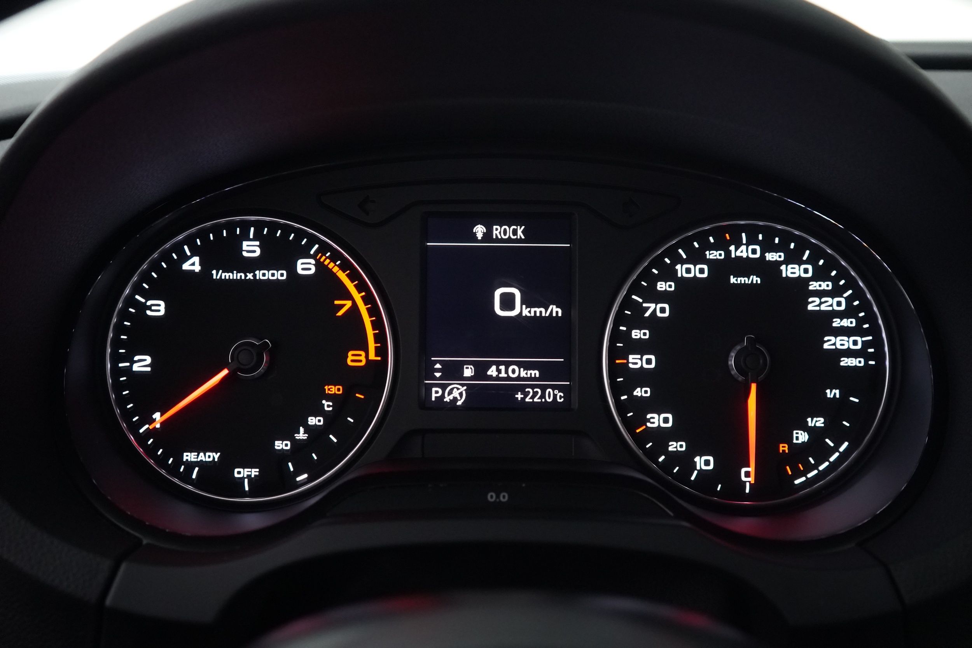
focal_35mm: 42
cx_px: 486
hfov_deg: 46.4
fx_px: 1134
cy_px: 324
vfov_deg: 31.9
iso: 8000
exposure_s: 1/60
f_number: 4
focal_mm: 28
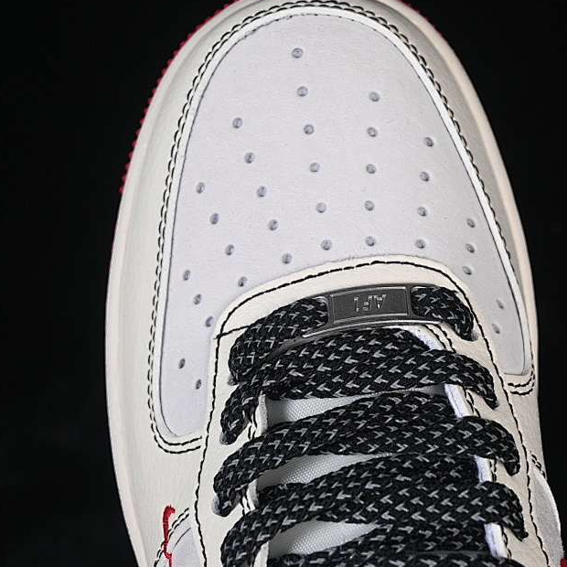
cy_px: 287
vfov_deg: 15.7
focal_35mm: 111
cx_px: 342
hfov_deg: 15.7
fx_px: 2057
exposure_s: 1/60
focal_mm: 50
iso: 160
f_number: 7.1
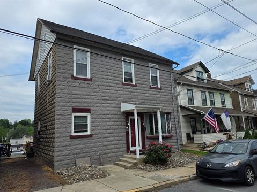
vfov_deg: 56.8
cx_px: 127
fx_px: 178
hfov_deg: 71.6
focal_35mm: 24
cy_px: 99
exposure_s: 1/4539
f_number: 1.7
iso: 80
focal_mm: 6.25
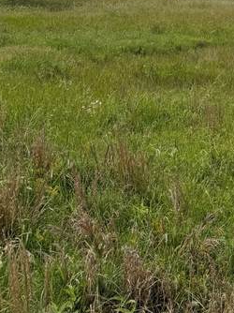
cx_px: 217
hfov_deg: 20.8
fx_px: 623
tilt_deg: +6.2
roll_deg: -0.6
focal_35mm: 69
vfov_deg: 25.1
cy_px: -74
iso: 80
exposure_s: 1/8130
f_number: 1.78
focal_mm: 6.76
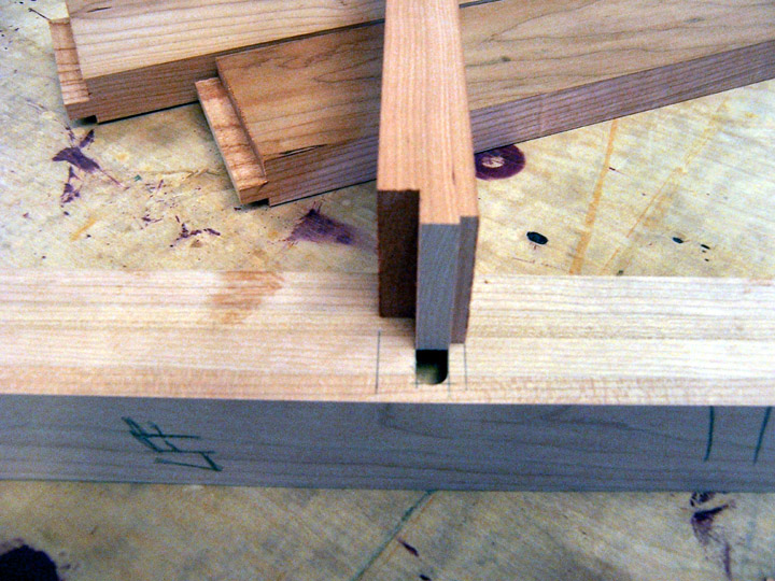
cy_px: 290
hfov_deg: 55.4
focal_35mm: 33
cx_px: 388
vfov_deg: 42.9
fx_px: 739
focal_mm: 5.5
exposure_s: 1/30
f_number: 3.4
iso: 140
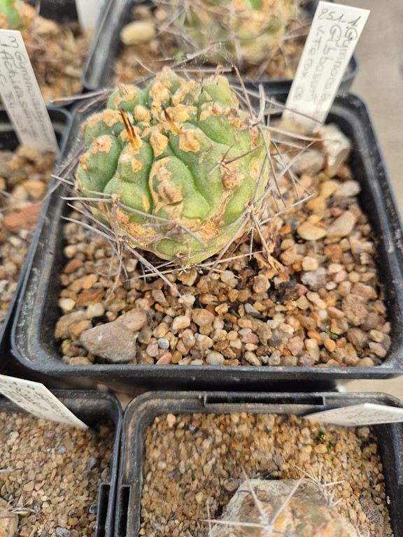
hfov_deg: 58.9
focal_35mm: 23
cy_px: 268
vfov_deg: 73.9
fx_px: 357
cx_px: 202
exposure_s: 1/180
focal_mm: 5.4
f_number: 1.8
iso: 64
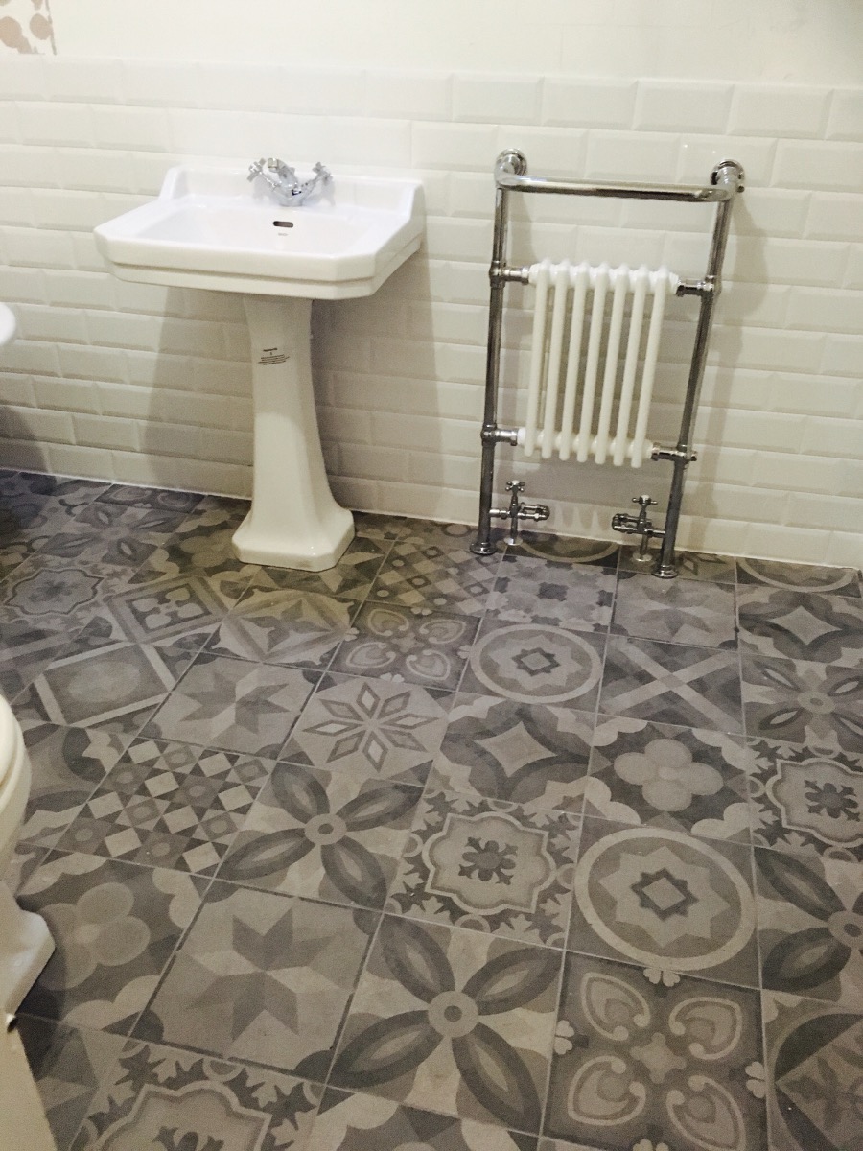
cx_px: 432
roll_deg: -0.9
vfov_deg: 61.7
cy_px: 576
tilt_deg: -31.7
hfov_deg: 48.2
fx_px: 964
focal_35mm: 29
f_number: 2.2
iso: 250
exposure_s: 1/17
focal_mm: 4.15
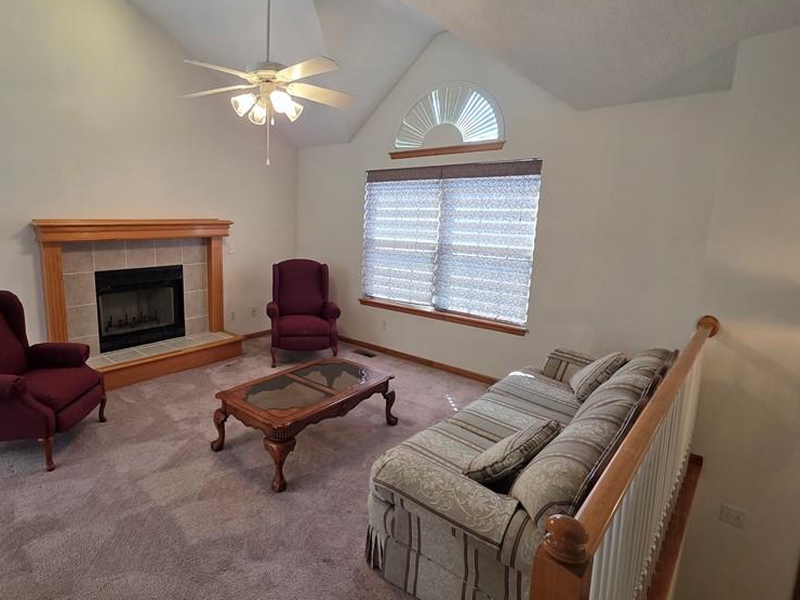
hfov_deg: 86.2
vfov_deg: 71.6
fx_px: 416
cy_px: 289
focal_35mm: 18
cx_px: 305
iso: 250
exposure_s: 1/120
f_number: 1.9
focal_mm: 2.2
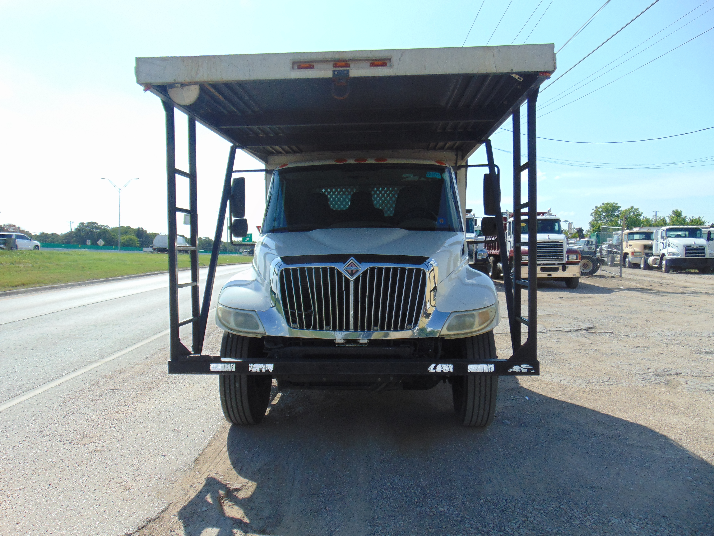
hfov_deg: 69.4
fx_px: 516
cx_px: 357
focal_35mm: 25
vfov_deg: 54.9
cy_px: 268
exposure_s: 1/1000
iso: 80
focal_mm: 4.5
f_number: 3
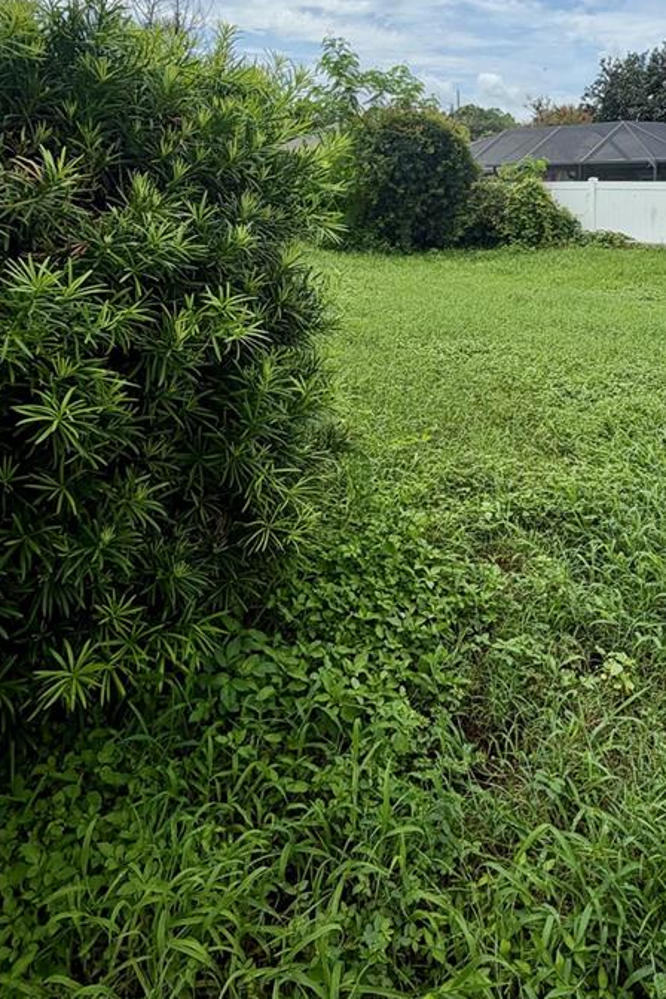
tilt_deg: -12.2
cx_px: 492
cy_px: 333
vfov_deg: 67.5
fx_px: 721
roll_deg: +1.6
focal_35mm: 26
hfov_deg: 47.9
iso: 20
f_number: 2.2
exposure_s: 1/1339
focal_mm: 2.22
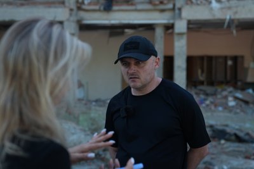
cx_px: 127
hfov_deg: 44.5
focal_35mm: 44
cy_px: 84
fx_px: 311
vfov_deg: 30.5
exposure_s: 1/200
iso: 500
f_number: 2.8
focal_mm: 44
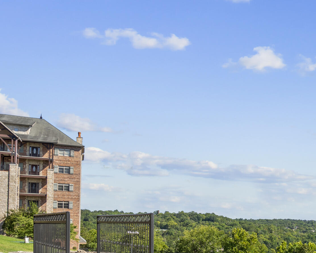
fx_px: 449
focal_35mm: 48
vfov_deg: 30.3
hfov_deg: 33.9
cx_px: 344
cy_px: 220
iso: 50
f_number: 10
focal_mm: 19
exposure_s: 1/40
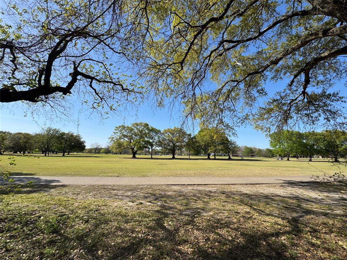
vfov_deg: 85.7
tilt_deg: +10.7
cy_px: 130
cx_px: 174
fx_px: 140
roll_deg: -2.3
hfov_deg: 102.1
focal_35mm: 14
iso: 50
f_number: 2.2
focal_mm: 2.22
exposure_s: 1/1449
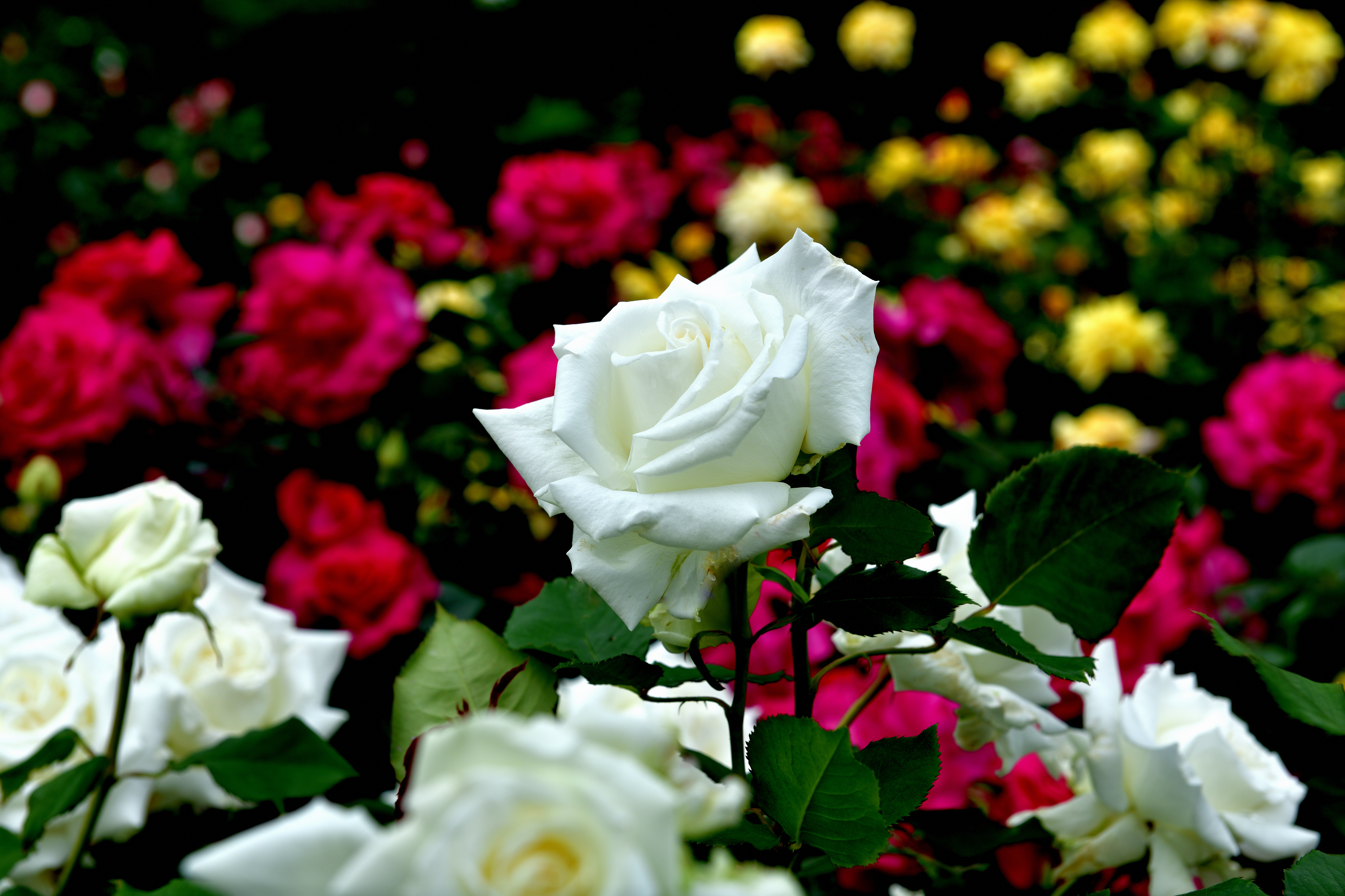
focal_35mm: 70
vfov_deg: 19.5
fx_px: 2615
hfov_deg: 28.8
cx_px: 672
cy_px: 448
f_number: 8
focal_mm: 70
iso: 200
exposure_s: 1/320
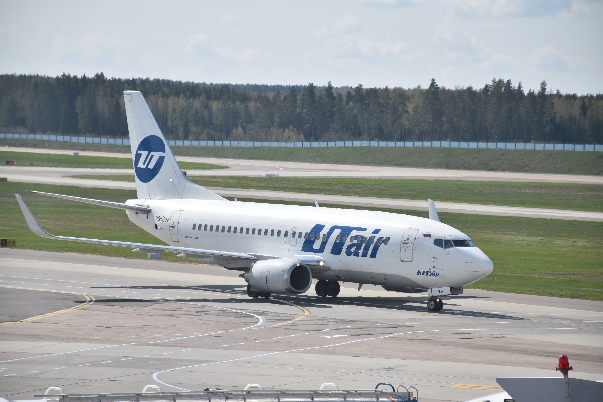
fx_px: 3517
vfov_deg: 6.5
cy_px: 201
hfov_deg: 9.8
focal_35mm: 210
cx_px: 302
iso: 200
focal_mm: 140
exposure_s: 1/800
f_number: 7.1
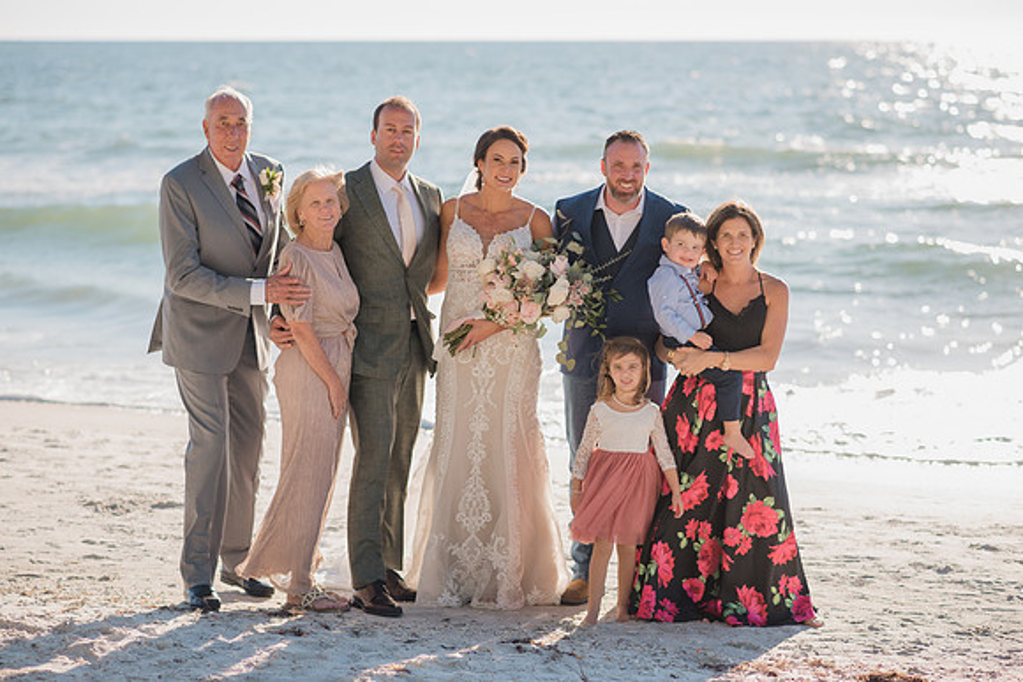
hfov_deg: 22.5
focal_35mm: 90
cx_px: 530
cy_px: 340
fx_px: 2572
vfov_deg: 15.1
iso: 100
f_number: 2.8
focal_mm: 85
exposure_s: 1/1250
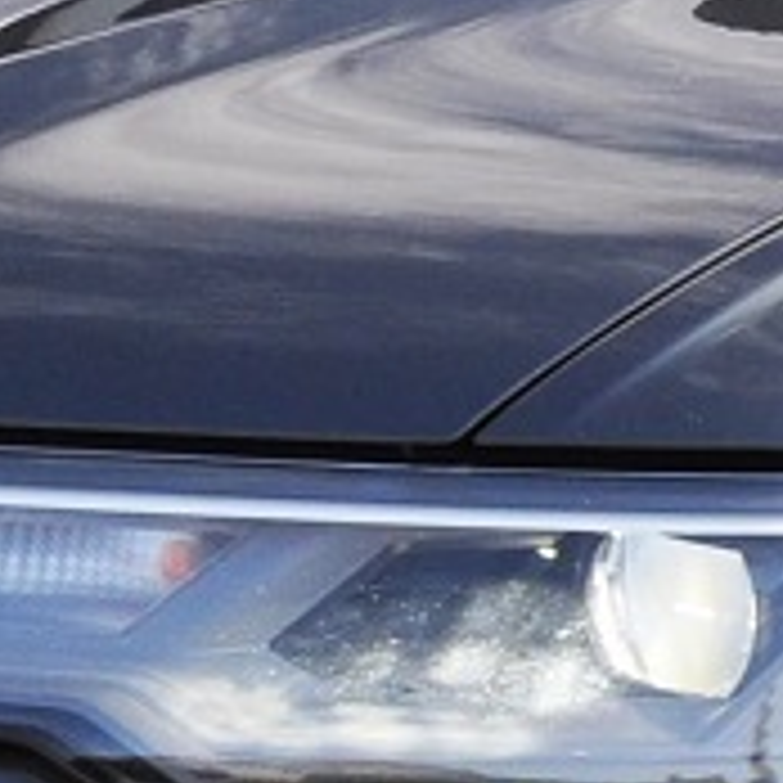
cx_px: 846
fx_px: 12428
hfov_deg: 3.6
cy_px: -79
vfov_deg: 3.6
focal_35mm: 486
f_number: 8
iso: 250
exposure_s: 1/250
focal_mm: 35
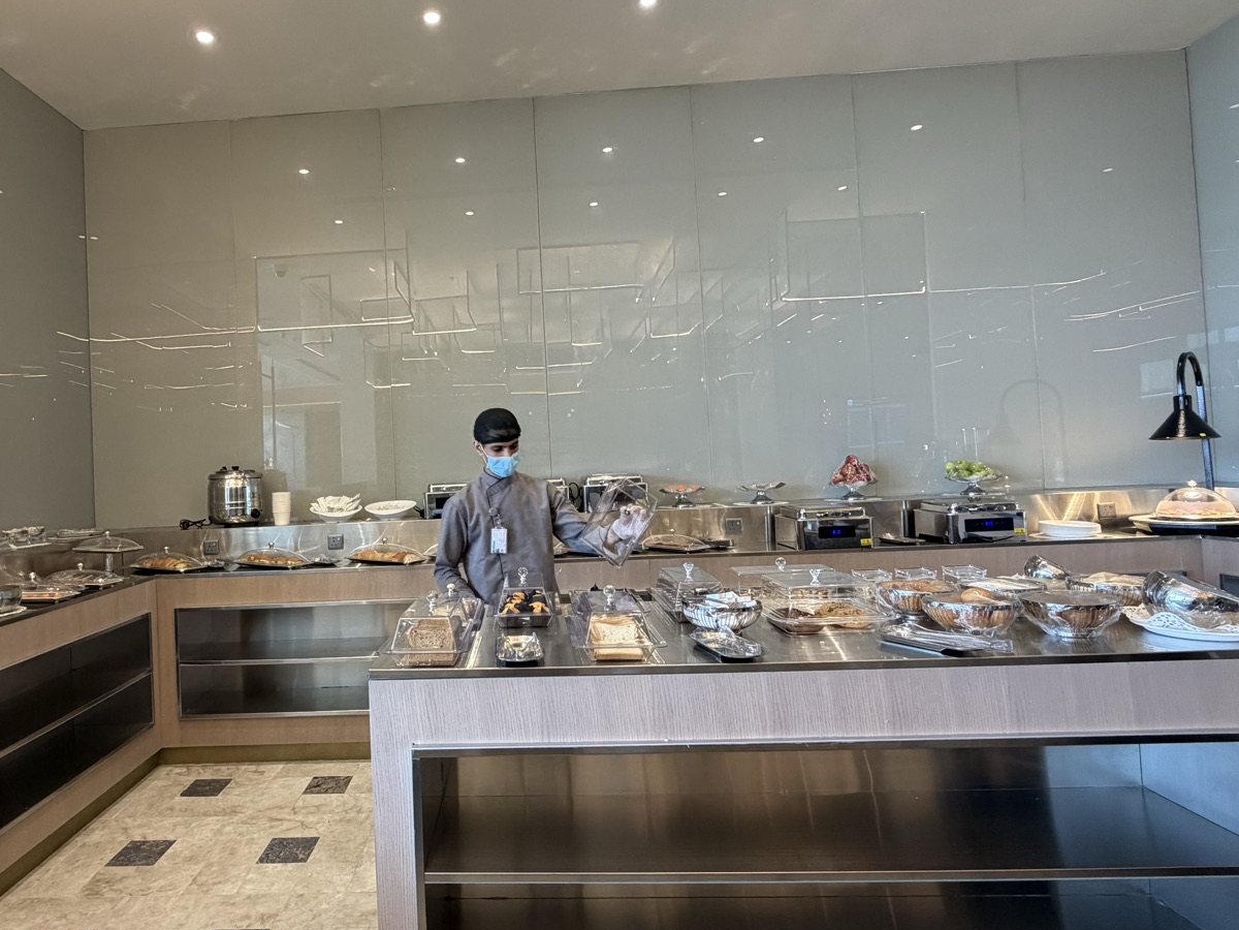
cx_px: 483
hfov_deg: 77.9
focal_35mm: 21
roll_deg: +2.6
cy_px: 442
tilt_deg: +2.0
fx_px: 752
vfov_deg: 63.4
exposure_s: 1/120
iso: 320
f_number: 2.2
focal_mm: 2.22
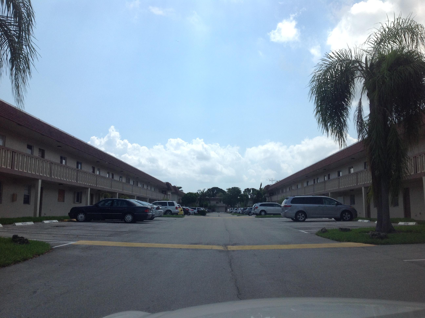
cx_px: 212
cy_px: 159
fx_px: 429
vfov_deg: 40.6
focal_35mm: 35
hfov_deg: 52.7
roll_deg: -1.5
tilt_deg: +7.3
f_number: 2.4
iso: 50
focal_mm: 4.28
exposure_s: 1/2747
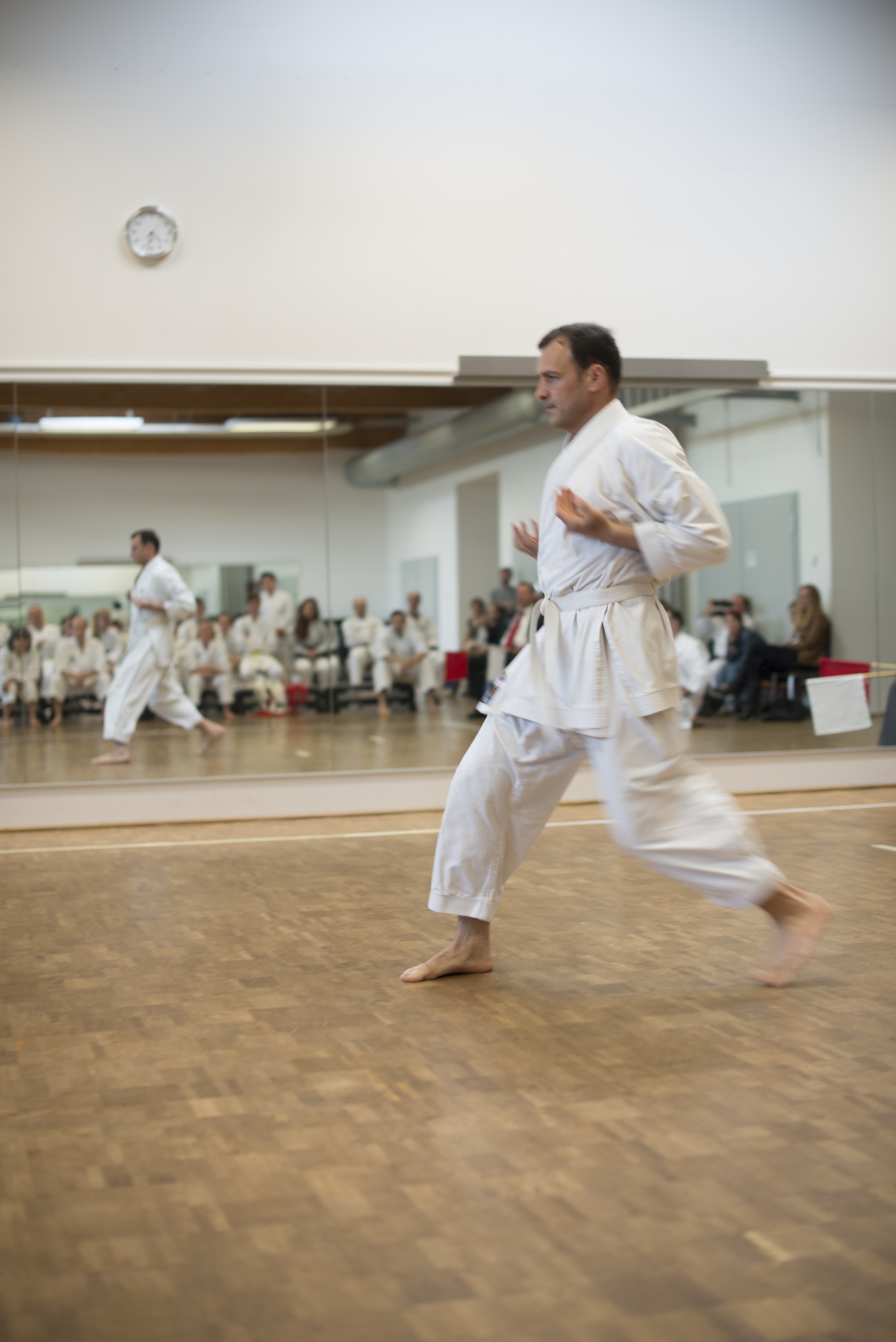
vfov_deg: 39.6
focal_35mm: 50
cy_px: 671
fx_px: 1865
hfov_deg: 27.0
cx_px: 448
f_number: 2.2
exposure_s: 1/50
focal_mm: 50
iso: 100
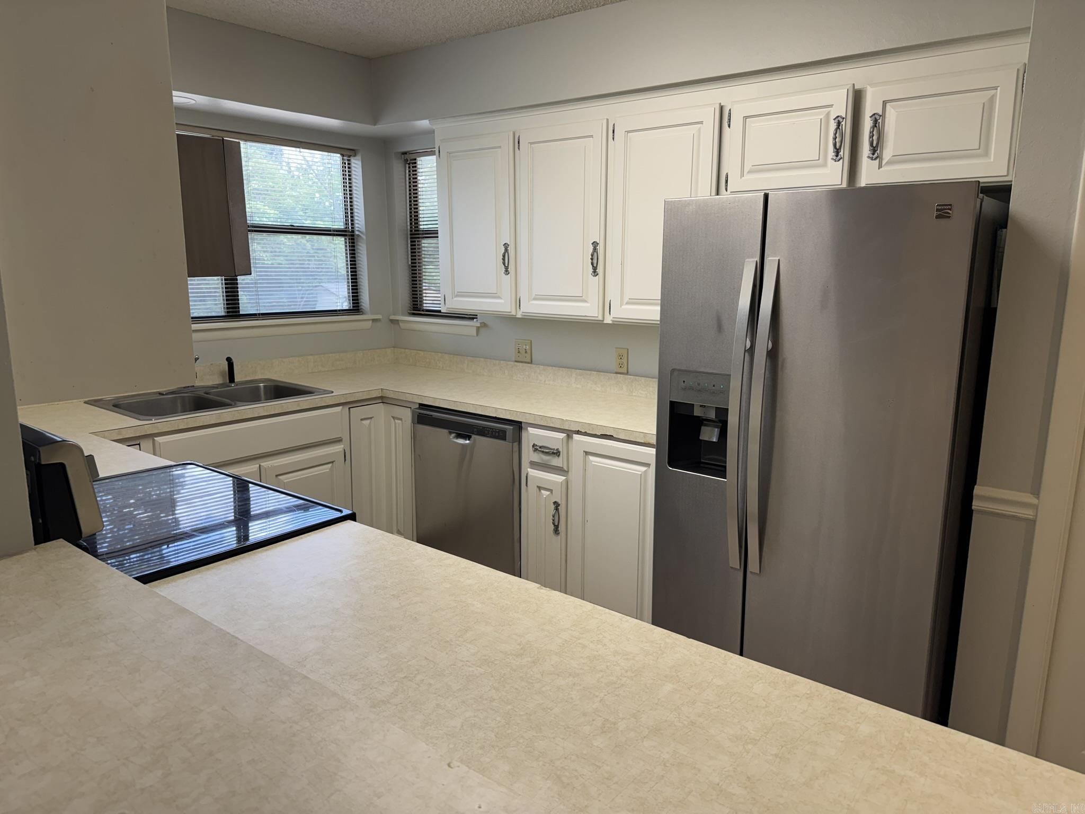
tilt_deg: -12.5
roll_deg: -0.6
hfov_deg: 71.6
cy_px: 407
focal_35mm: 24
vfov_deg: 56.8
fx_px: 752
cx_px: 542
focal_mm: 6.76
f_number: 1.78
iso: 50
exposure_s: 1/128
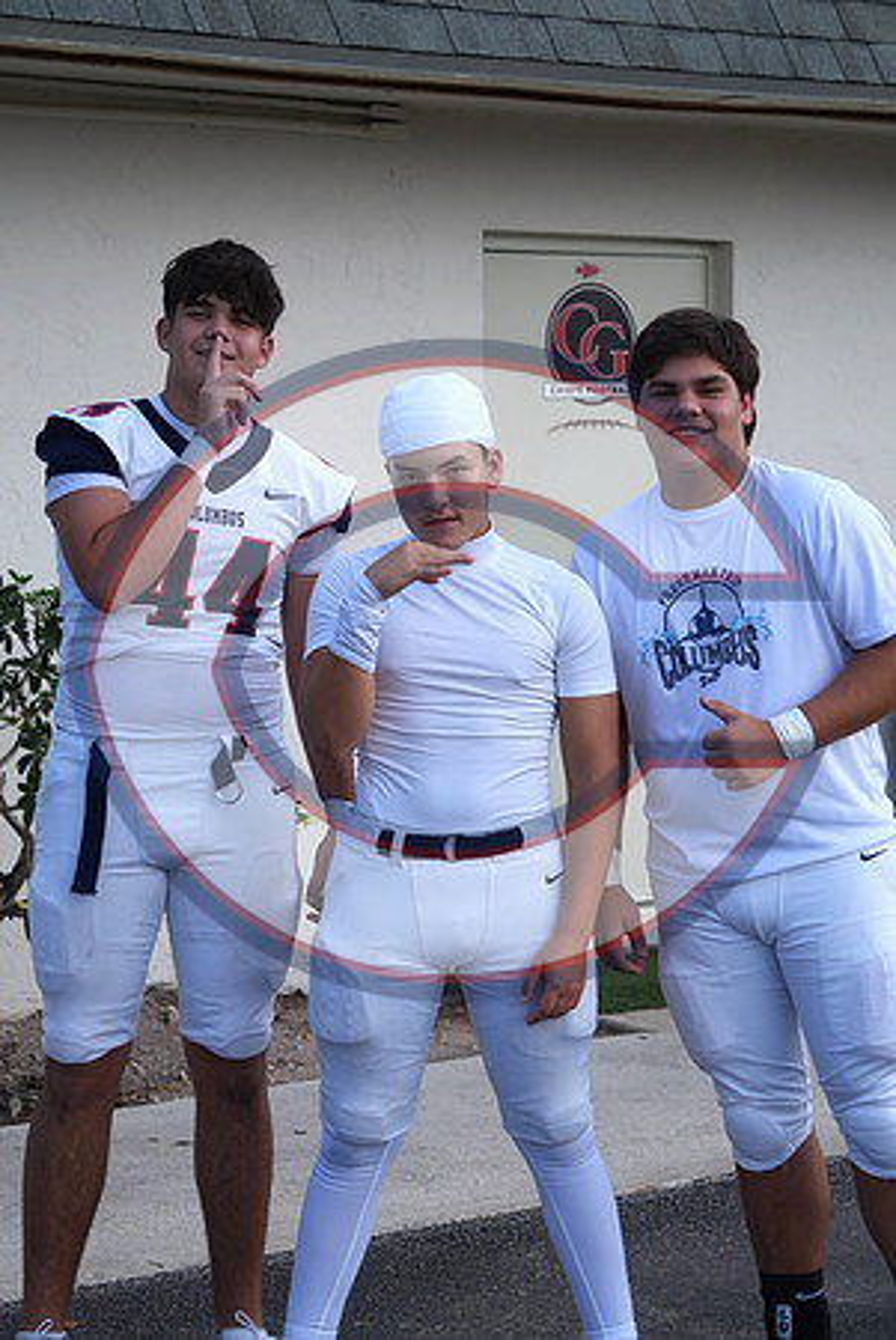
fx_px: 3408
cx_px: 448
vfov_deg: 22.2
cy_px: 670
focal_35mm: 92
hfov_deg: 15.0
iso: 320
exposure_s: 1/1000
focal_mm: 61
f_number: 4.5
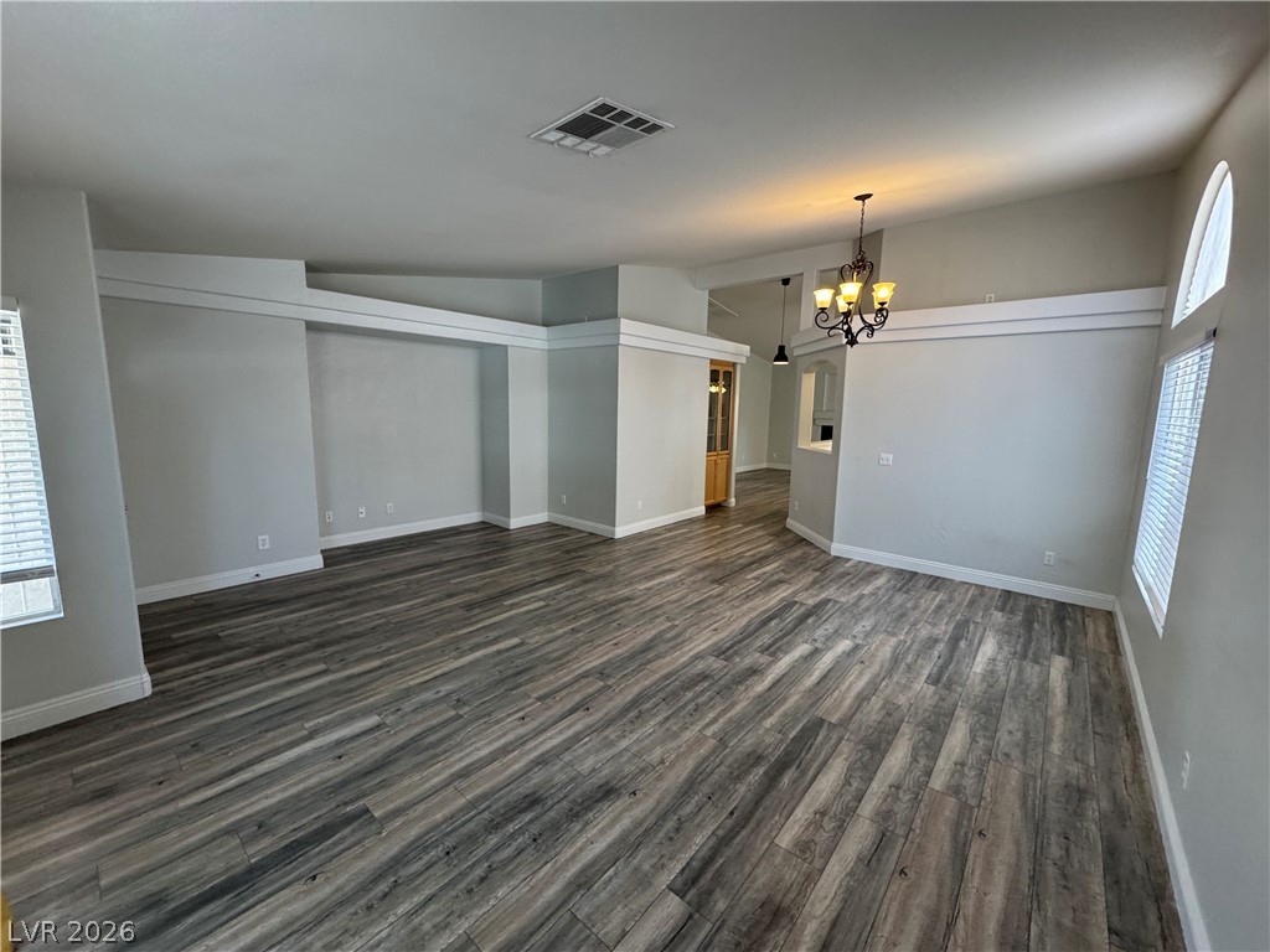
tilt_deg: -9.0
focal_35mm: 14
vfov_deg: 85.7
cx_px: 635
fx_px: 514
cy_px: 476
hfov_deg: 102.1
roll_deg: -1.4
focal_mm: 2.22
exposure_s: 1/120
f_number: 2.2
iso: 250
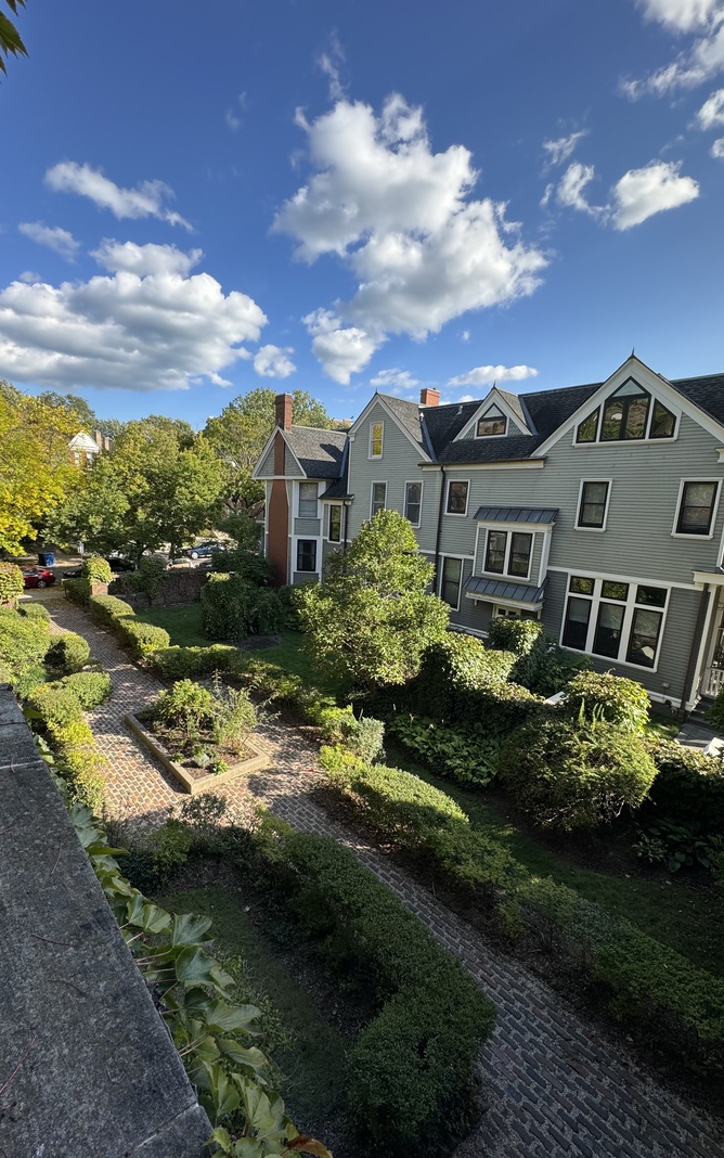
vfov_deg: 101.4
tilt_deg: -10.1
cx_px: 323
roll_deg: -2.9
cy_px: 583
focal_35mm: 15
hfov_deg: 74.6
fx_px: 473
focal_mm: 2.22
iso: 40
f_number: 2.2
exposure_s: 1/615
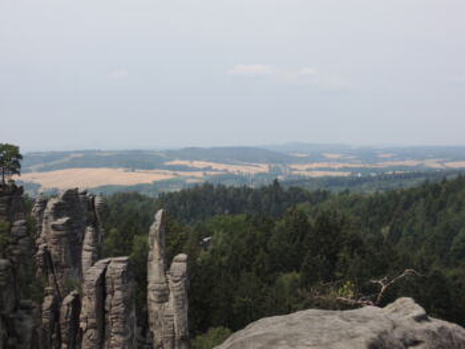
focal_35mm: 85
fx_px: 1143
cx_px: 232
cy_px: 174
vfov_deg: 17.4
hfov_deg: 23.0
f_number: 5
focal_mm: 15.2
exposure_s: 1/400
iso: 100
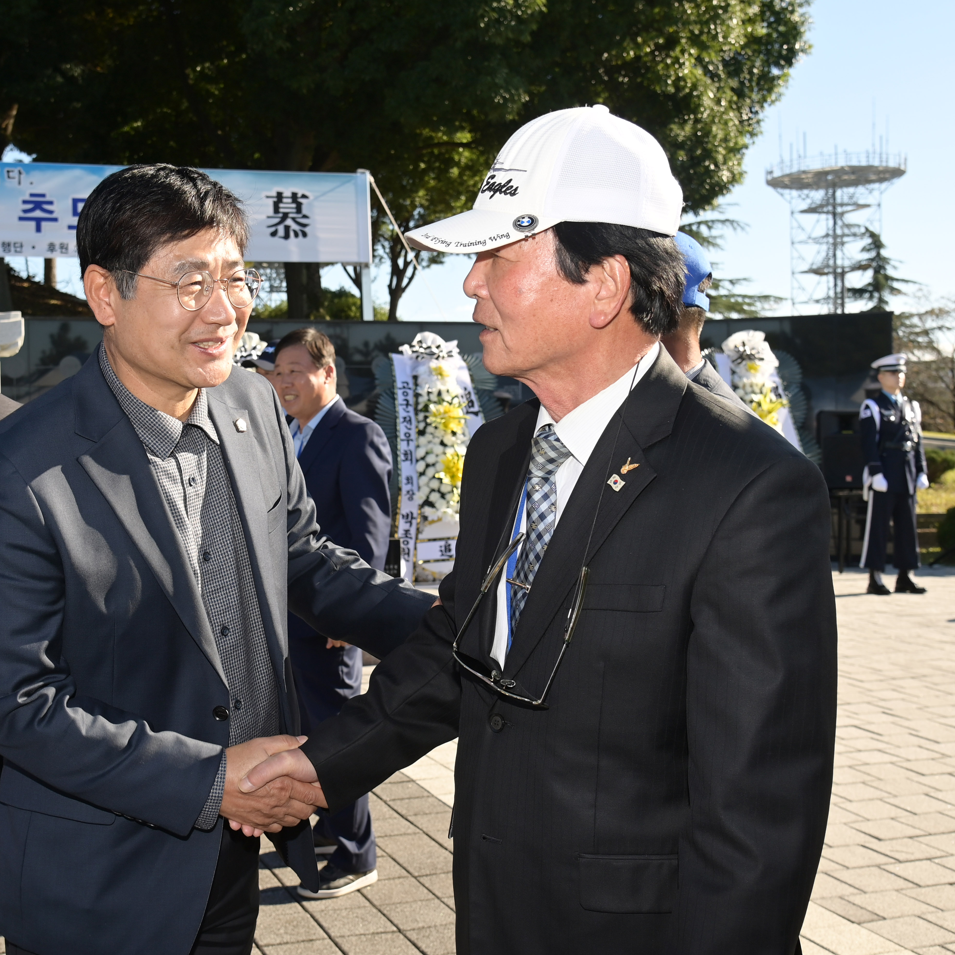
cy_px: 478
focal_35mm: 41
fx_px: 1280
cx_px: 343
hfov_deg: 40.6
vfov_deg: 40.9
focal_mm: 32
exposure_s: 1/200
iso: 125
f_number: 7.1
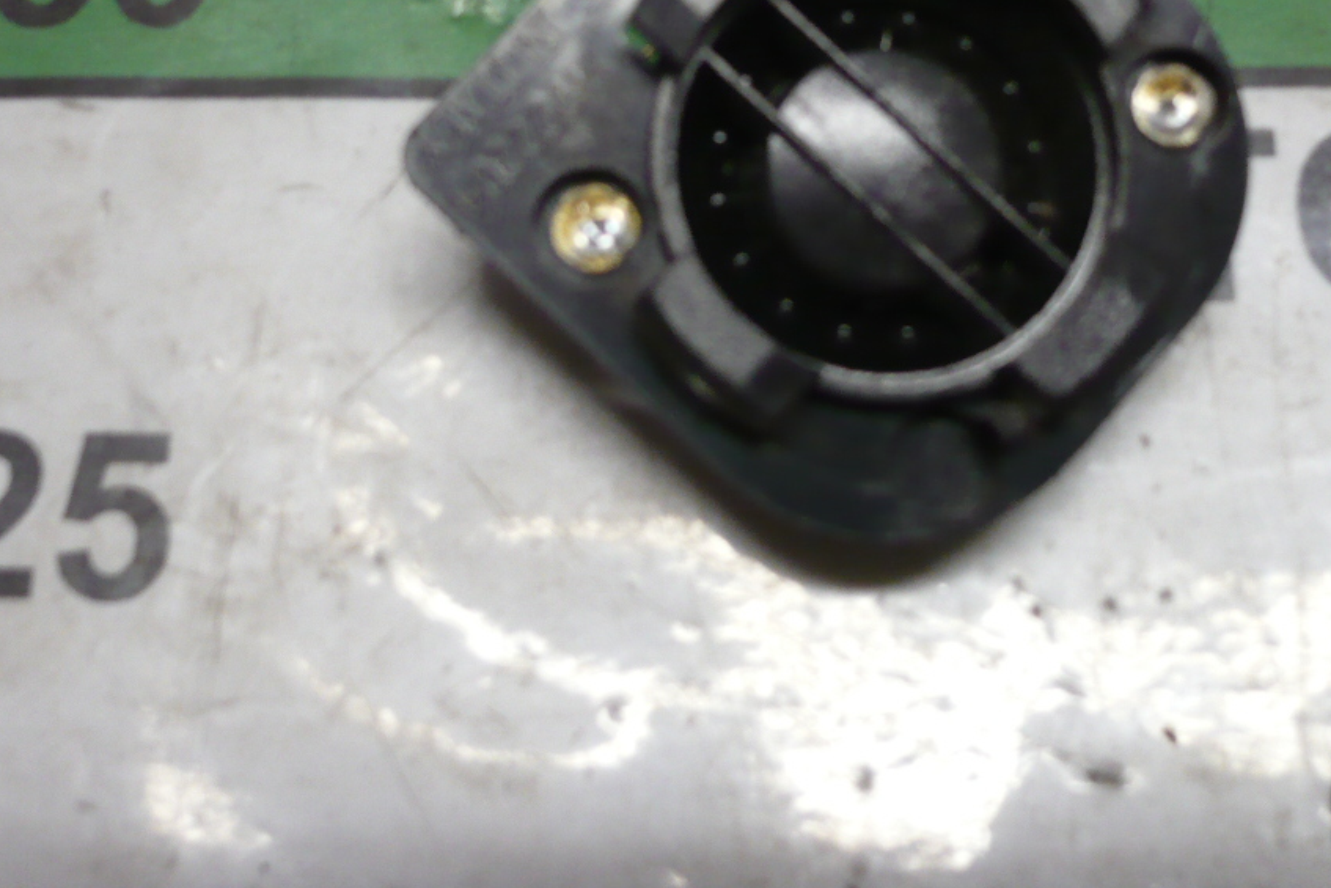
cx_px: 772
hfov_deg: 36.2
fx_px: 2034
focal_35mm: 55
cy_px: 146
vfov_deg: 24.1
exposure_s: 1/20
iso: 200
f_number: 2.8
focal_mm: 5.8
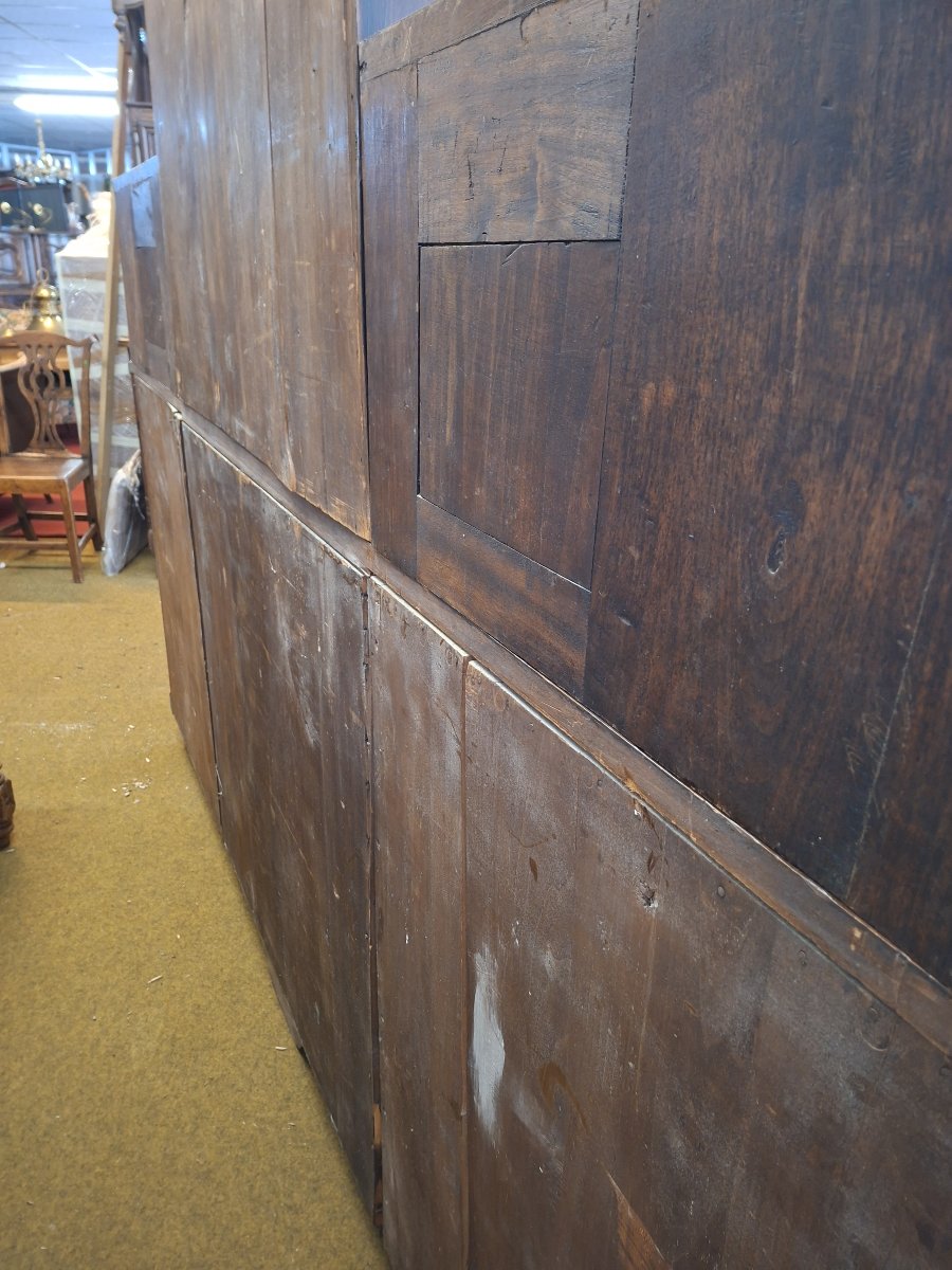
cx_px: 476
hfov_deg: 58.9
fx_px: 843
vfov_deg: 73.9
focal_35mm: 23
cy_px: 635
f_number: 1.8
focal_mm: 5.54
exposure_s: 1/25
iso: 500
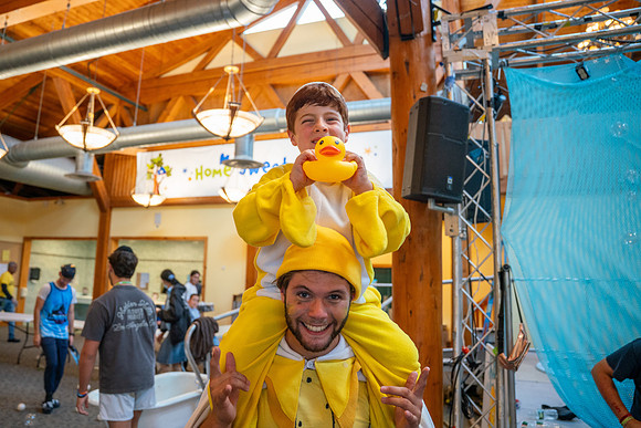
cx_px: 285
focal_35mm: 27
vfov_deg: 48.5
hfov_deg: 67.9
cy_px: 195
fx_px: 474
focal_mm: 24
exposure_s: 1/125
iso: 1250
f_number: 2.8
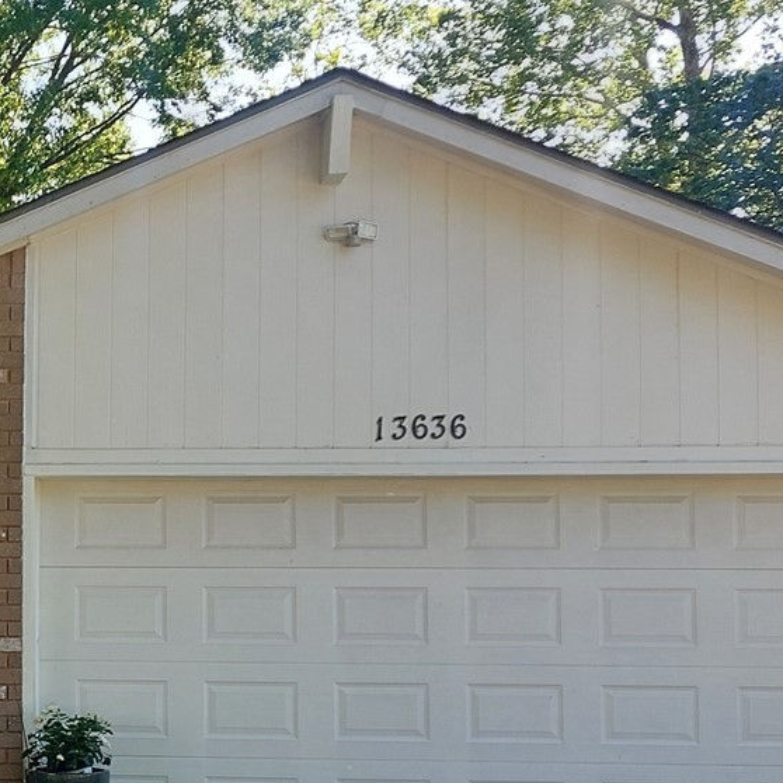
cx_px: -140
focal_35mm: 73
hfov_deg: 22.0
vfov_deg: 23.5
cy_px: 539
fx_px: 1868
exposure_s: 1/179
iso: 25
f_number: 1.8
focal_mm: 5.23
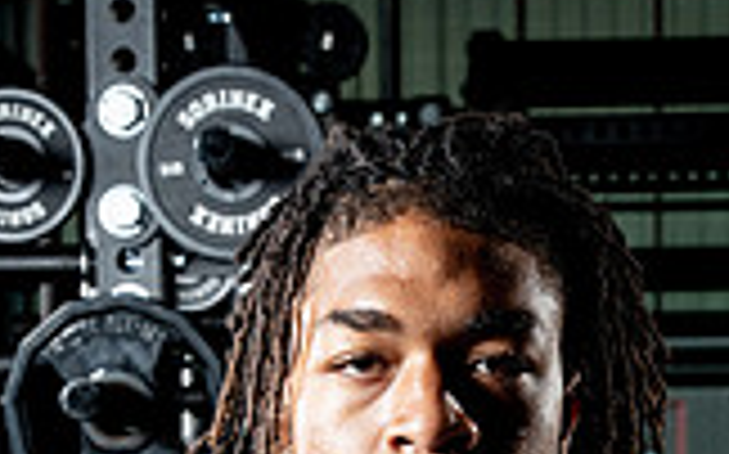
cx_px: 441
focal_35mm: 170
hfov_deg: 12.3
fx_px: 3375
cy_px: 980
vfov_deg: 7.3
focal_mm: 60
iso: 640
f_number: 9
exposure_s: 1/250
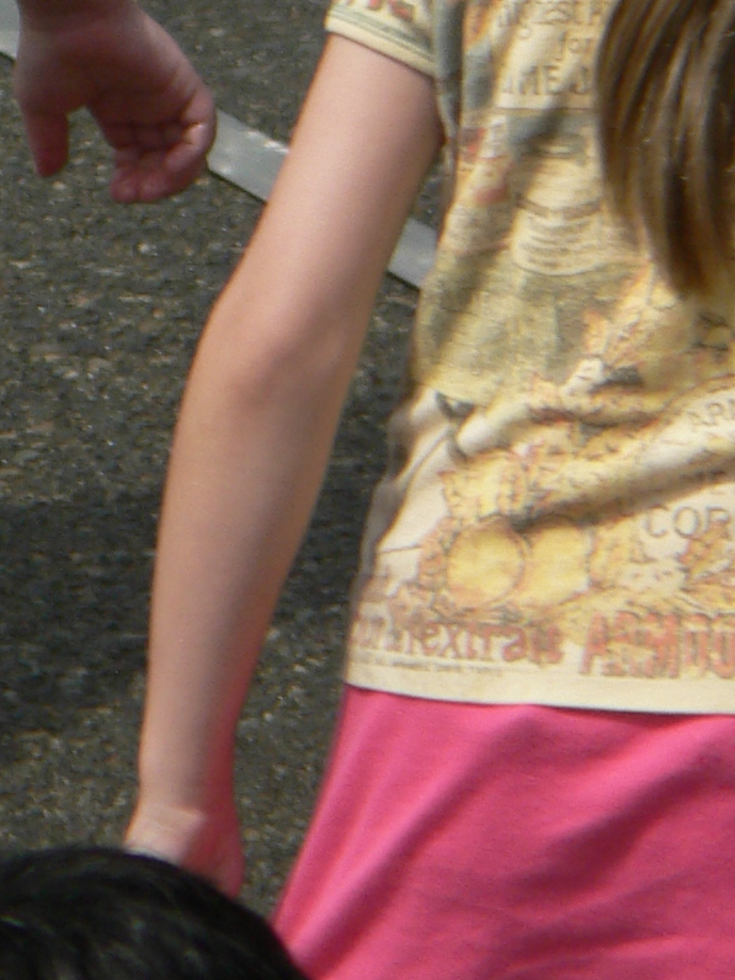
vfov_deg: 1.4
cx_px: -388
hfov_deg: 1.1
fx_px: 39323
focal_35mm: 1389
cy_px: -5
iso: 80
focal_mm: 72
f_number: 5.6
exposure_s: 1/500
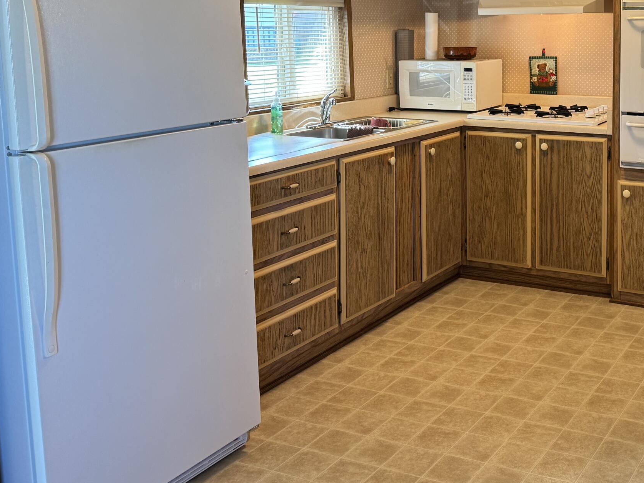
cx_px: 532
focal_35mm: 43
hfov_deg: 41.6
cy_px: 112
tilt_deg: -4.0
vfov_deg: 32.9
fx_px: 800
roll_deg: +1.2
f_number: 1.78
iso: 125
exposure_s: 1/60
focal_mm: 6.76
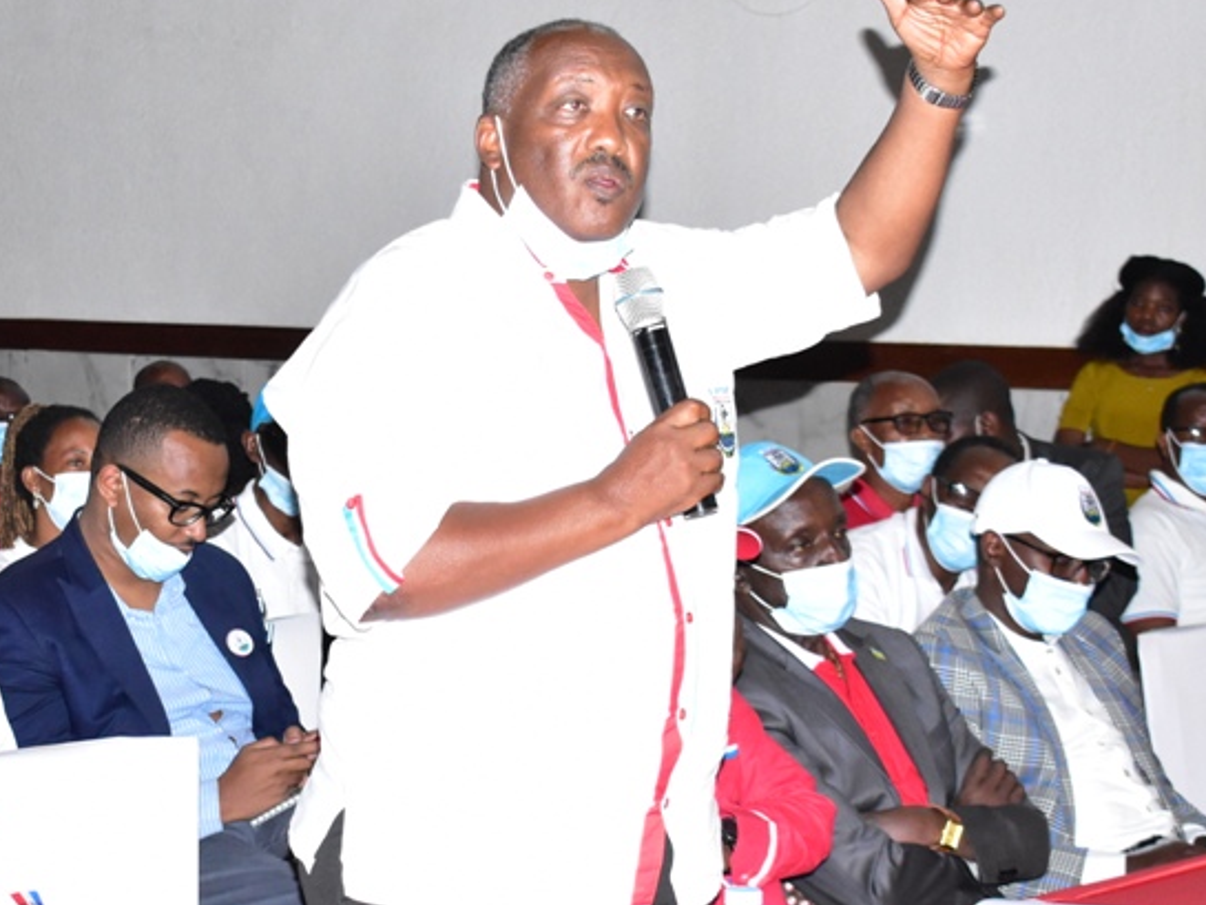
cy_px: 581
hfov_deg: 21.5
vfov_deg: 16.4
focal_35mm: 90
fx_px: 3136
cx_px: 277
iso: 3200
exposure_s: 1/200
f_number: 5
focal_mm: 34
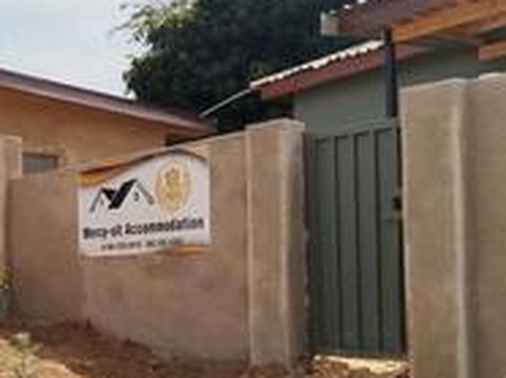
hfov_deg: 32.5
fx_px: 818
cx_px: 44
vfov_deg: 25.9
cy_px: 261
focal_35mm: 56
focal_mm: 4.95
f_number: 1.9
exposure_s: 1/1641
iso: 100
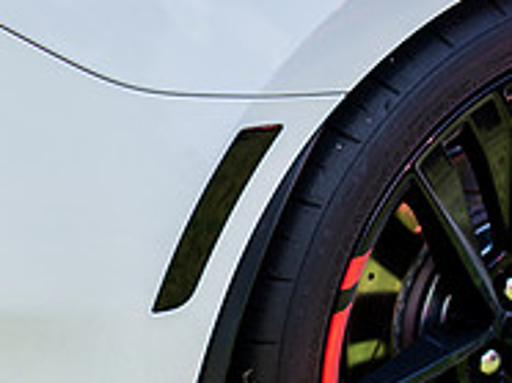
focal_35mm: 150
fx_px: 2216
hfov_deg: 13.0
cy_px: 257
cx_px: -17
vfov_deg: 9.9
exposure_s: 1/1600
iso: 50
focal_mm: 50
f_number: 2
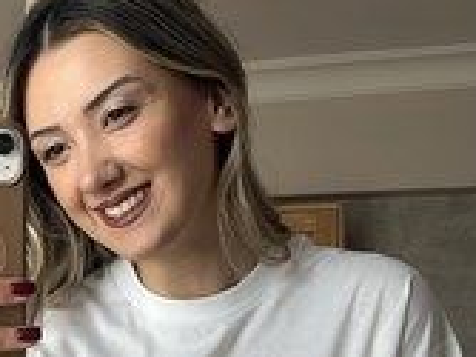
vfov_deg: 17.4
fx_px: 1141
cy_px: 338
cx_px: 11
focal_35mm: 83
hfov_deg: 22.7
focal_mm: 5.7
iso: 40
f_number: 1.5
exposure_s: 1/121
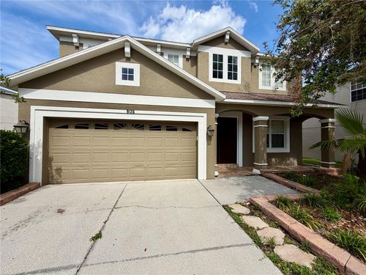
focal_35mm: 14
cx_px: 183
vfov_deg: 85.7
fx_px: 148
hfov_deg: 102.1
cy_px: 138
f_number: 2.2
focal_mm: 2.22
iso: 20
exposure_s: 1/914
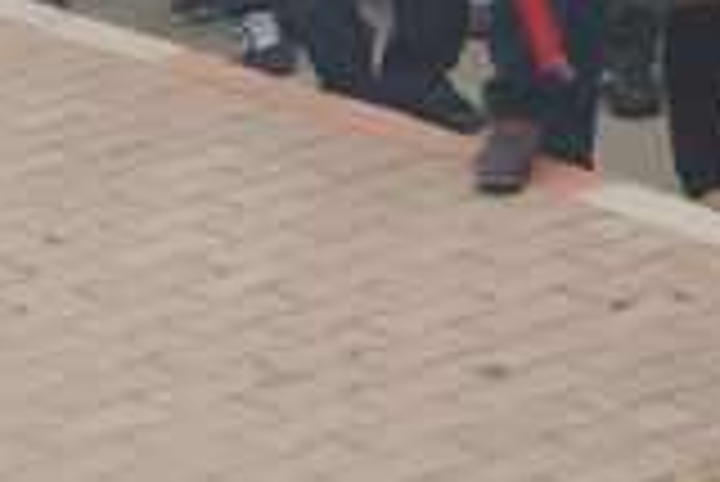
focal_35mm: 202
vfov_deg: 6.5
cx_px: 1251
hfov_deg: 9.7
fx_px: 4054
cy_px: -676
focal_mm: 27
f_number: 5.6
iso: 140
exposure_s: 1/125
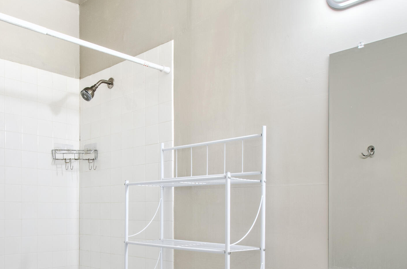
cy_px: 258
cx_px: 137
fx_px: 361
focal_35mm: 32
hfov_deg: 57.6
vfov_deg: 37.4
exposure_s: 1.6
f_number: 16
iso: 200
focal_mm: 10
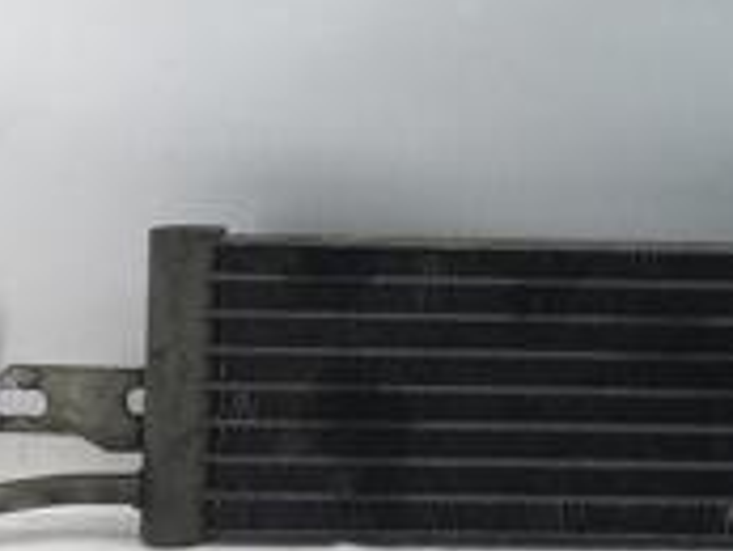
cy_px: -42
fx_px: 2267
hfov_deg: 16.8
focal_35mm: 107
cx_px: 1068
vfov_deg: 13.6
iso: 25
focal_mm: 4.15
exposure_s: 1/261
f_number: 2.2
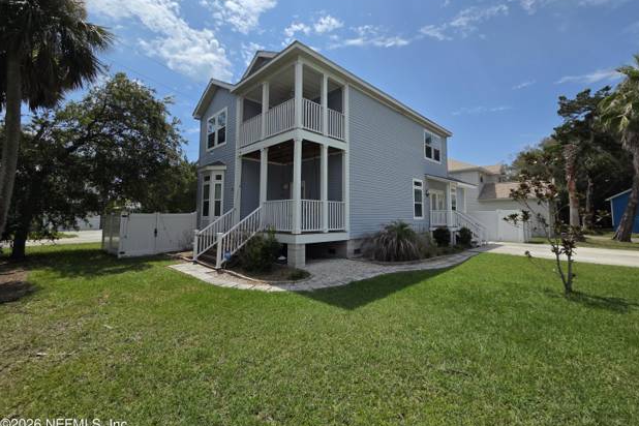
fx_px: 248
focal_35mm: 14
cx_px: 330
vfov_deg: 81.1
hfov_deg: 104.2
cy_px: 198
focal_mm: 2.2
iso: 50
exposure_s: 1/4142
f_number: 2.2
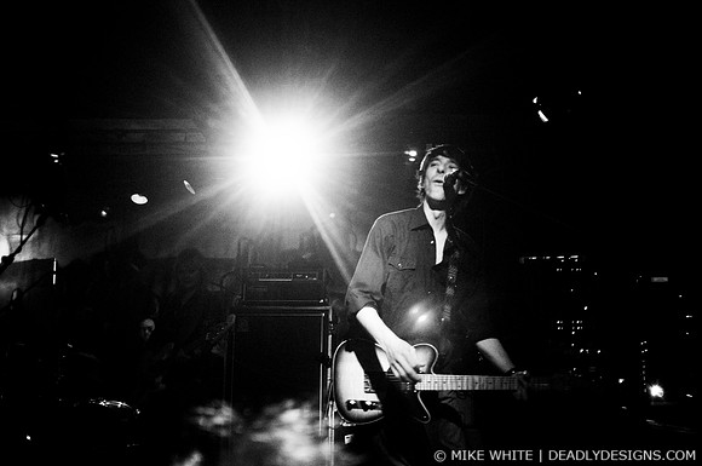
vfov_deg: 43.5
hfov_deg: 62.0
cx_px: 351
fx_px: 584
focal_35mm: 30
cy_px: 233
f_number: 2.8
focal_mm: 20
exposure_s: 1/80
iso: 1250
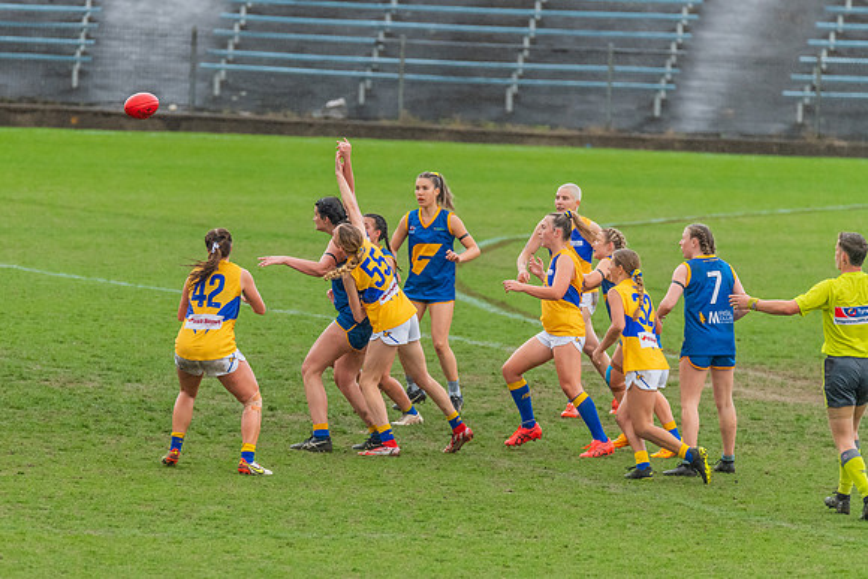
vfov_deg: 2.5
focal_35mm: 559
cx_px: 329
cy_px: 282
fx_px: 13483
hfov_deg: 3.7
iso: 2200
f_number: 6
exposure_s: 1/1600
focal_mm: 450
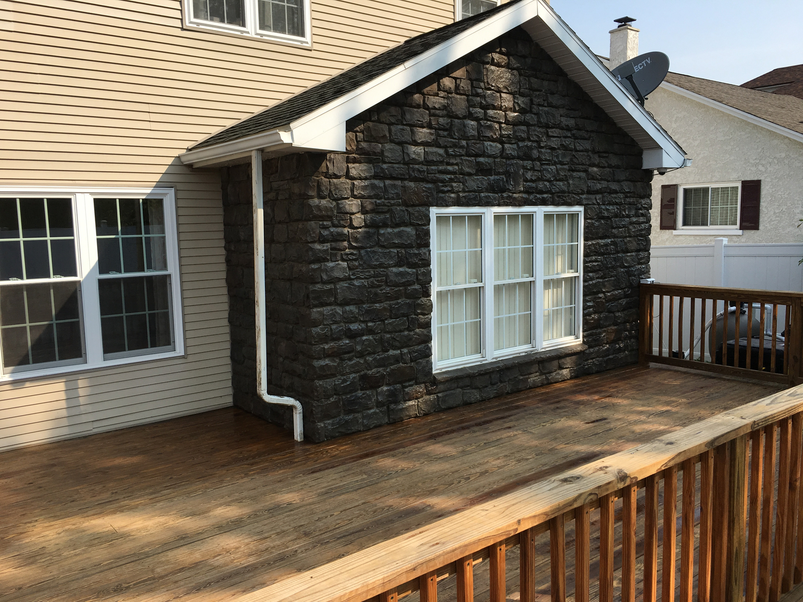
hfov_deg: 61.7
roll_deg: +0.9
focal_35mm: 29
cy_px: 301
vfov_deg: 48.2
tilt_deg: -6.4
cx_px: 402
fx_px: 673
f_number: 2.2
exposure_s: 1/1083
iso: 25
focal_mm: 4.15
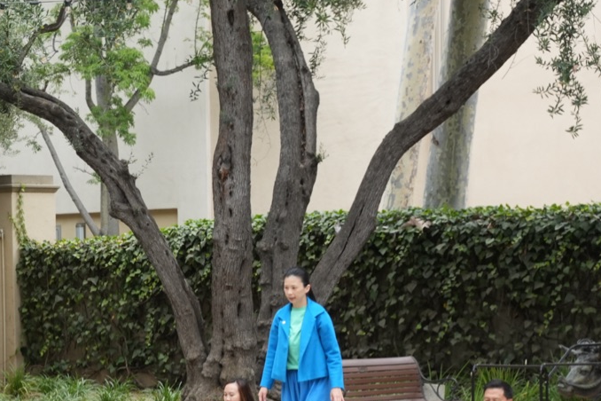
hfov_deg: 15.9
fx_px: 2059
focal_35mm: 123
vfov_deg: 11.0
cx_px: -147
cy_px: 402
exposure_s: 1/50
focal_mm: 41.8
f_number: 8
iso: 640
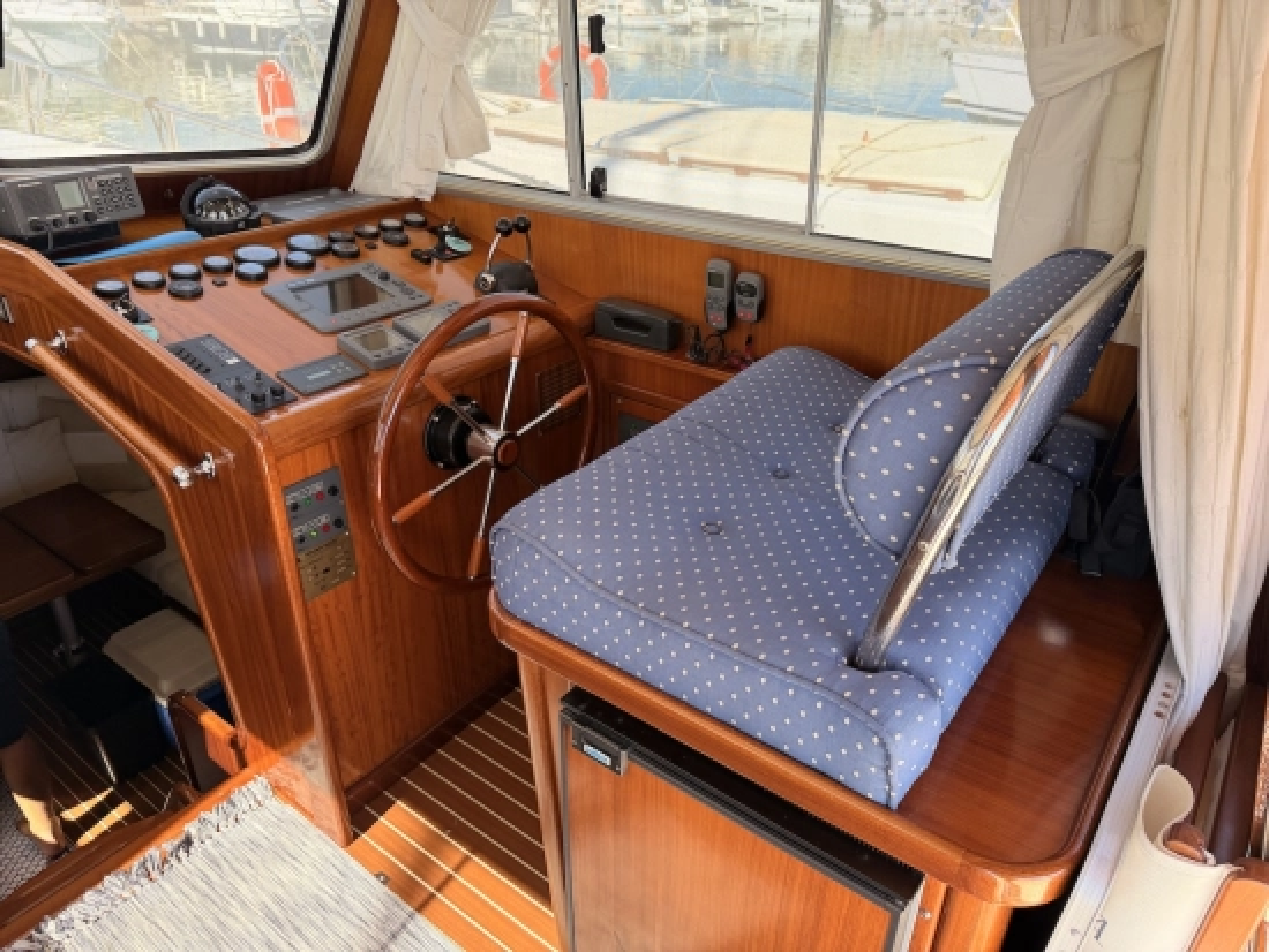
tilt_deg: -29.3
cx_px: 634
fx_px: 880
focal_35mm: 24
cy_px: 476
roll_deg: -0.6
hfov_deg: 71.6
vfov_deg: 56.9
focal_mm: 6.76
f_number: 1.78
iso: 125
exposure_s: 1/206
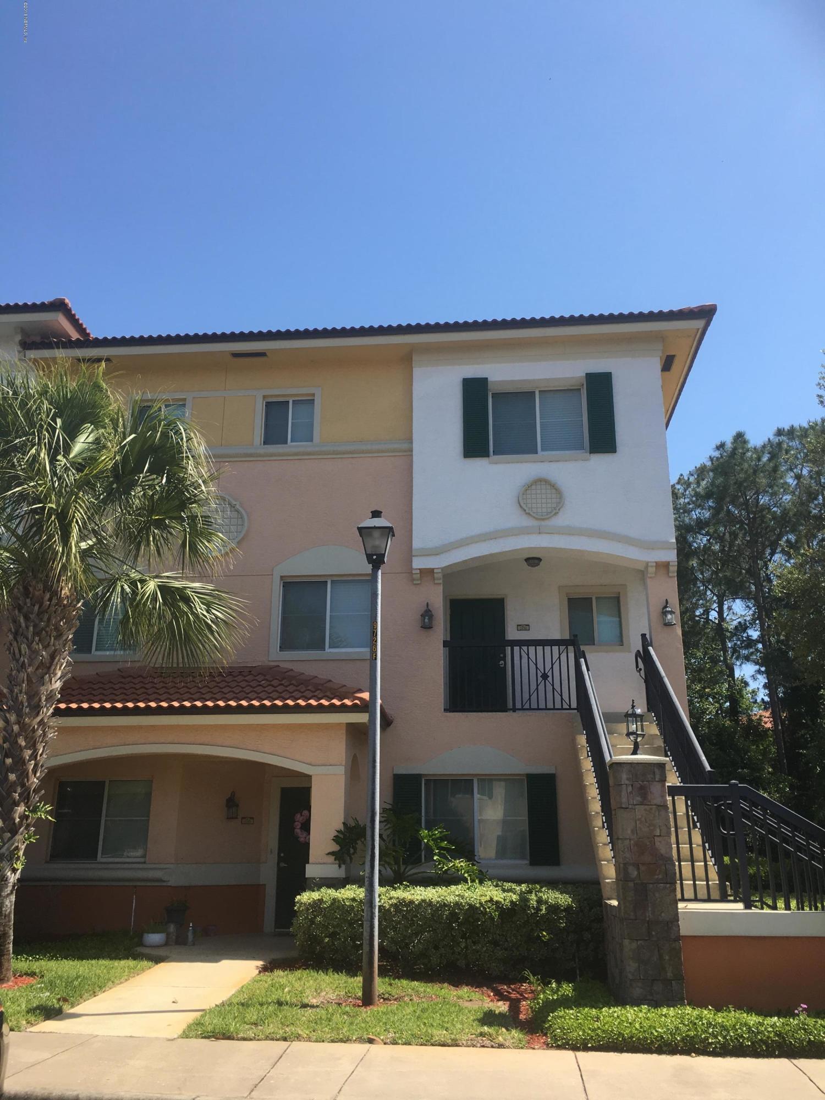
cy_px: 550
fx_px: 922
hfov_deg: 48.2
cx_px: 412
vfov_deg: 61.7
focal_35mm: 29
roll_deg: -1.1
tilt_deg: +19.7
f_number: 2.2
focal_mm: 4.15
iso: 25
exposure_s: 1/986
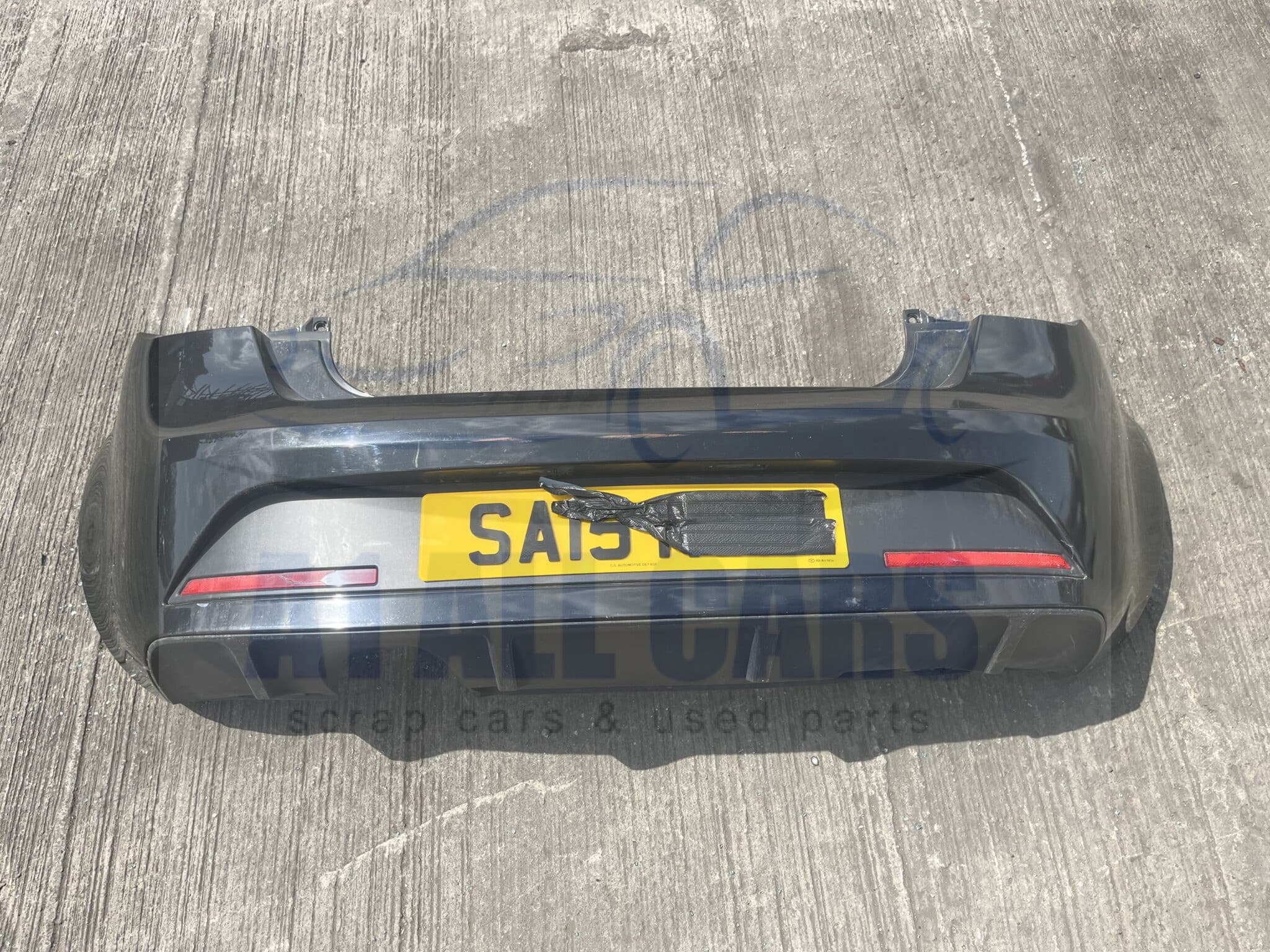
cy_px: 476
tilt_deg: -62.3
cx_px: 635
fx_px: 954
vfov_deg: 53.1
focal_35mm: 26
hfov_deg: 67.3
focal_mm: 5.1
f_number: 1.6
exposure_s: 1/2463
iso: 50
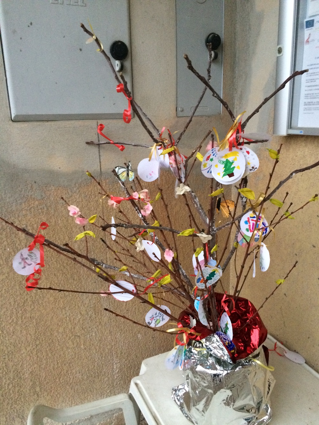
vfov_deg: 61.7
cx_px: 160
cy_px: 212
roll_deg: +2.0
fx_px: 356
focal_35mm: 29
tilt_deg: -18.2
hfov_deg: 48.2
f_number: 2.2
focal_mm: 4.15
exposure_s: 1/20
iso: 250
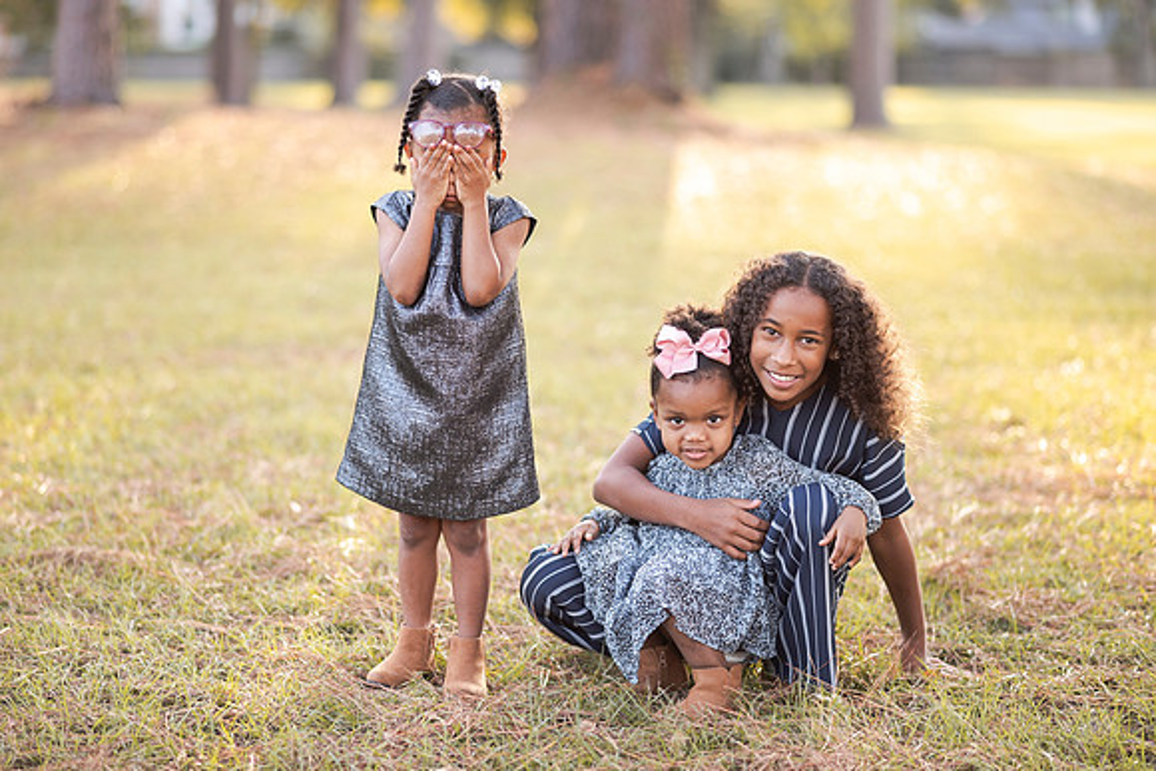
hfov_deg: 22.5
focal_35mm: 91
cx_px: 540
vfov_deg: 15.1
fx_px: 2909
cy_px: 376
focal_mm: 85
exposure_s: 1/400
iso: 320
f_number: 2
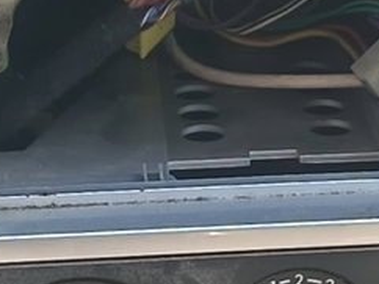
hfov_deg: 10.3
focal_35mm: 192
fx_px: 2100
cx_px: 352
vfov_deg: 7.5
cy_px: -245
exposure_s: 1/100
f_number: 1.75
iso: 183
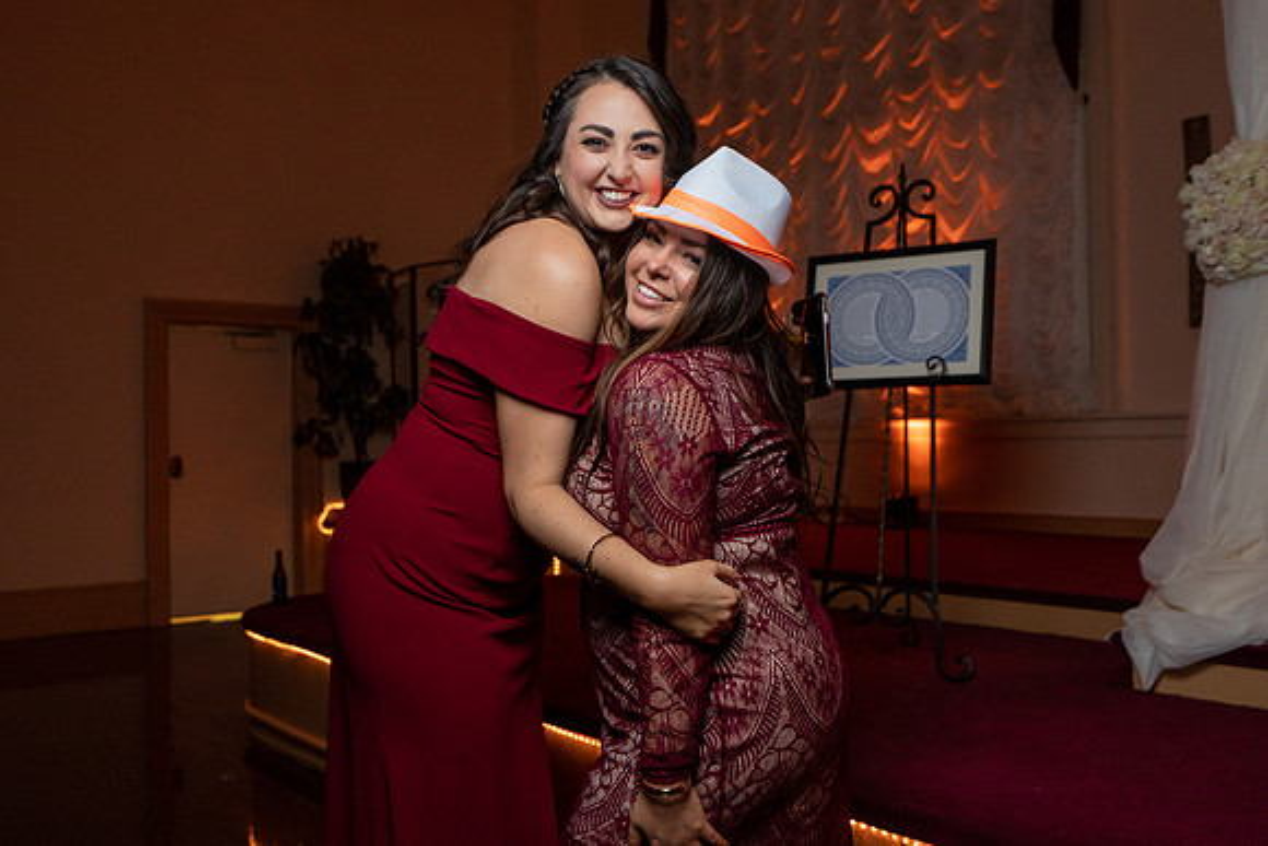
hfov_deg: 54.4
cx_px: 615
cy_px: 408
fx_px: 1233
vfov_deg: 37.9
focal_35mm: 35
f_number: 4
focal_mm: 33
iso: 2000
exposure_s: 1/200
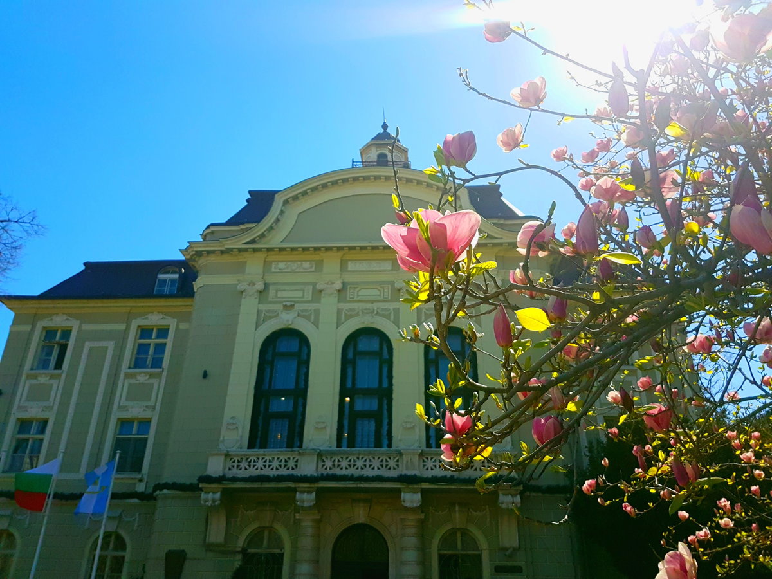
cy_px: 290
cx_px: 386
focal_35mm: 26
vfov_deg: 53.1
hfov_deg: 67.3
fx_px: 580
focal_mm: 4.2
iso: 200
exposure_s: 1/7936
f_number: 1.7
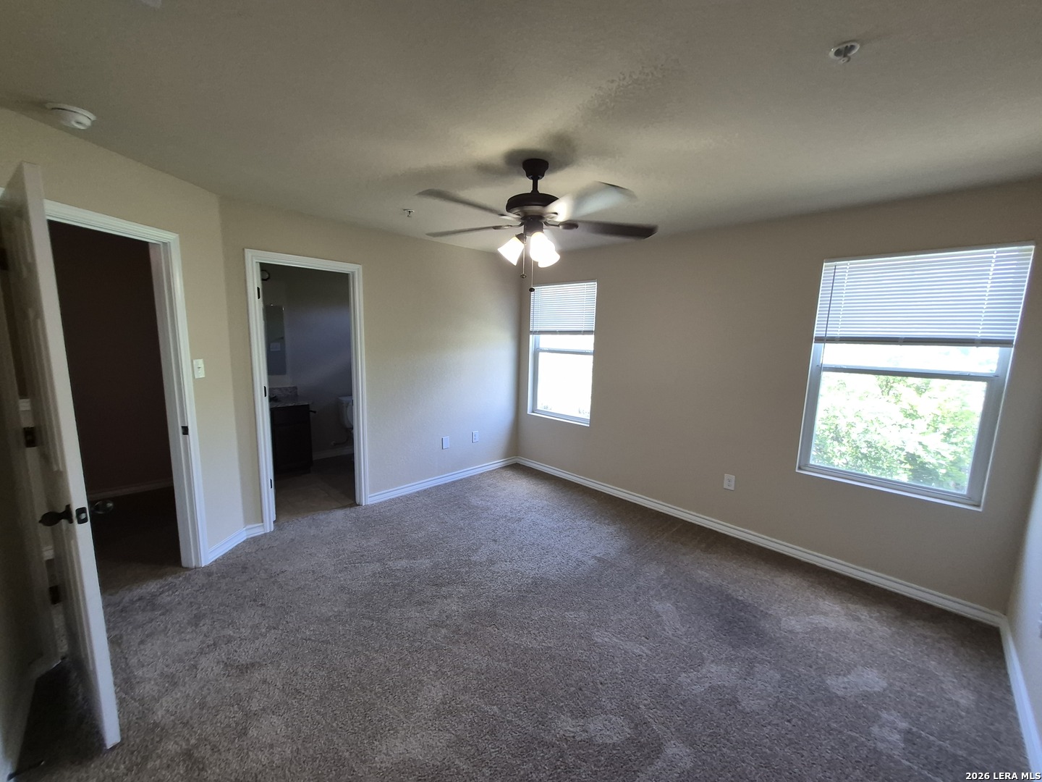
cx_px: 521
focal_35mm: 13
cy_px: 391
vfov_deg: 89.9
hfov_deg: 106.2
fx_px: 391
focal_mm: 1.74
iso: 125
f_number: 2.2
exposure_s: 1/60
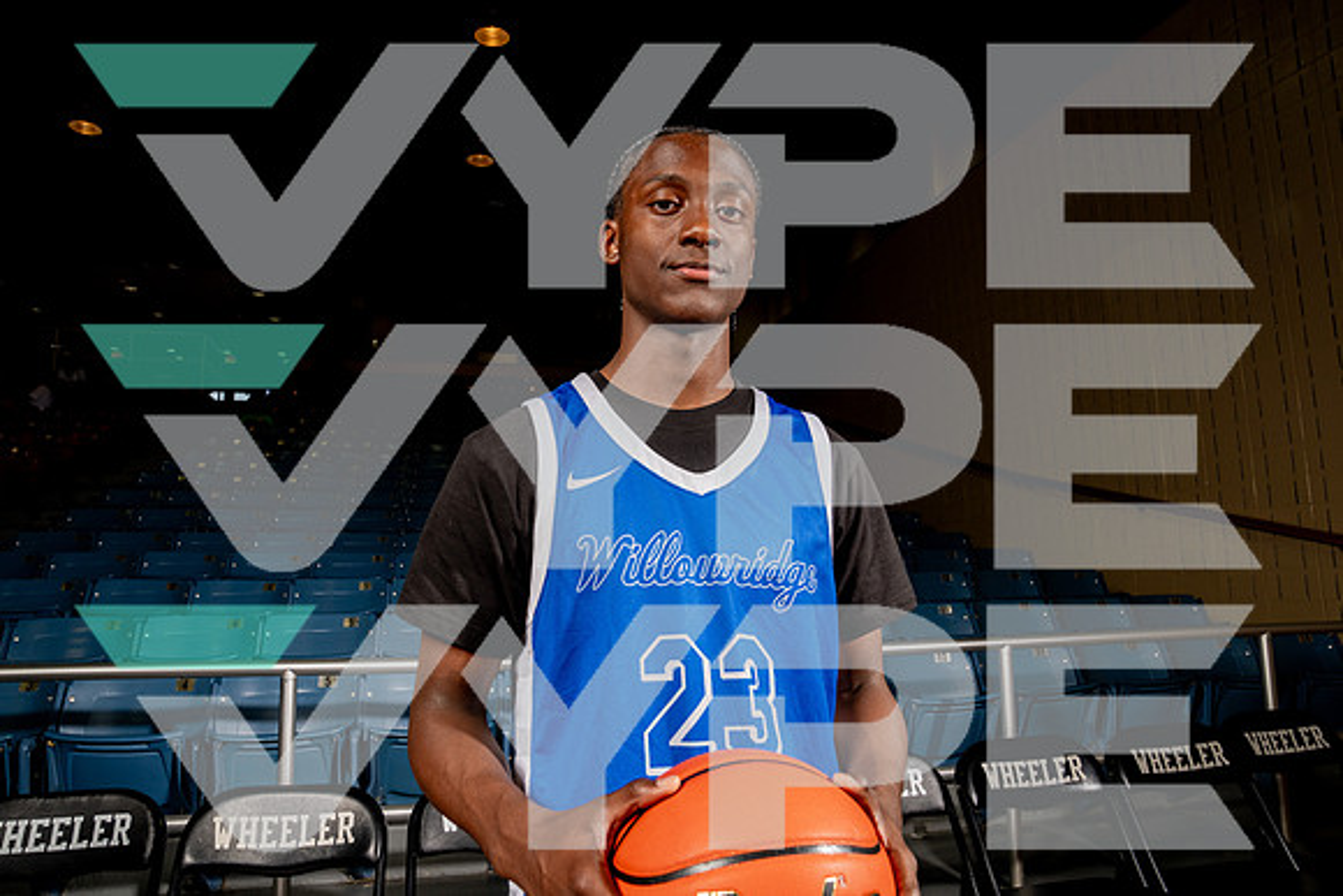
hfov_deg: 73.7
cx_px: 672
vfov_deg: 53.2
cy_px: 448
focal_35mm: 24
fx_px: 896
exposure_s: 1/125
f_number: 7.1
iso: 250
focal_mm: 24
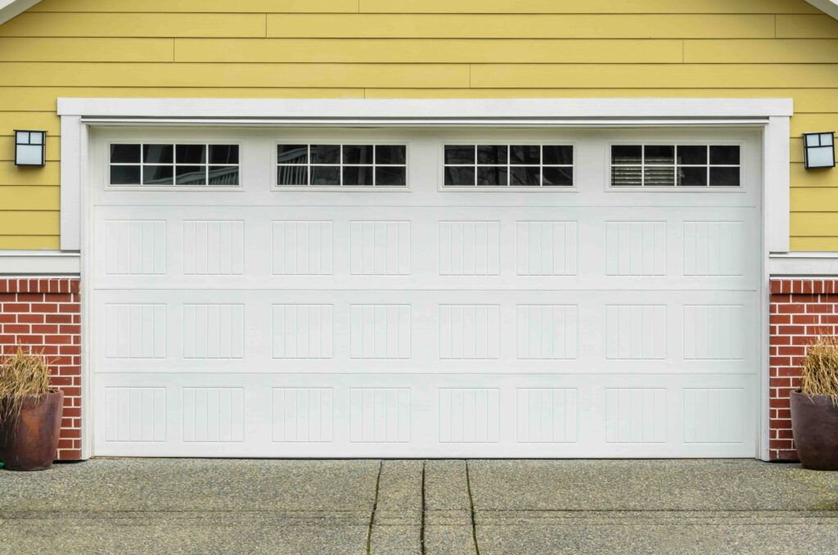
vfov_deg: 13.0
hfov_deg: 19.5
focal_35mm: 105
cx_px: 419
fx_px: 2439
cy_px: 278
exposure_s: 1/200
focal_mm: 70
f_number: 8
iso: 100
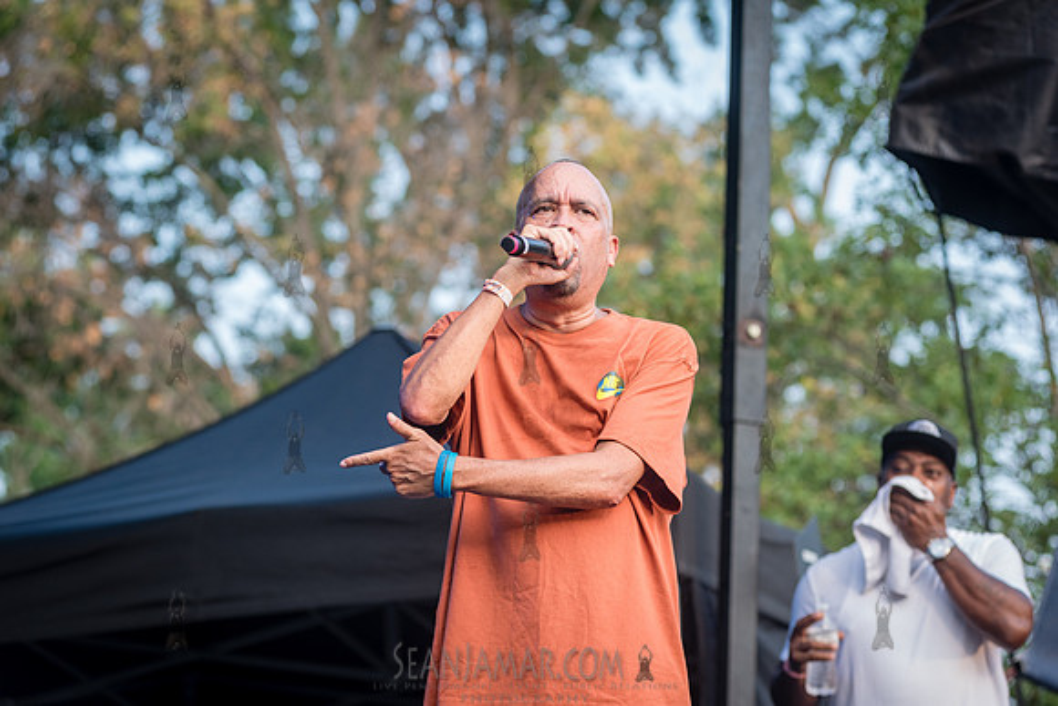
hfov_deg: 16.4
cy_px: 353
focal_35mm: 125
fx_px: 3674
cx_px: 529
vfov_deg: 11.0
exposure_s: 1/500
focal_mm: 125
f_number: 4.5
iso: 500
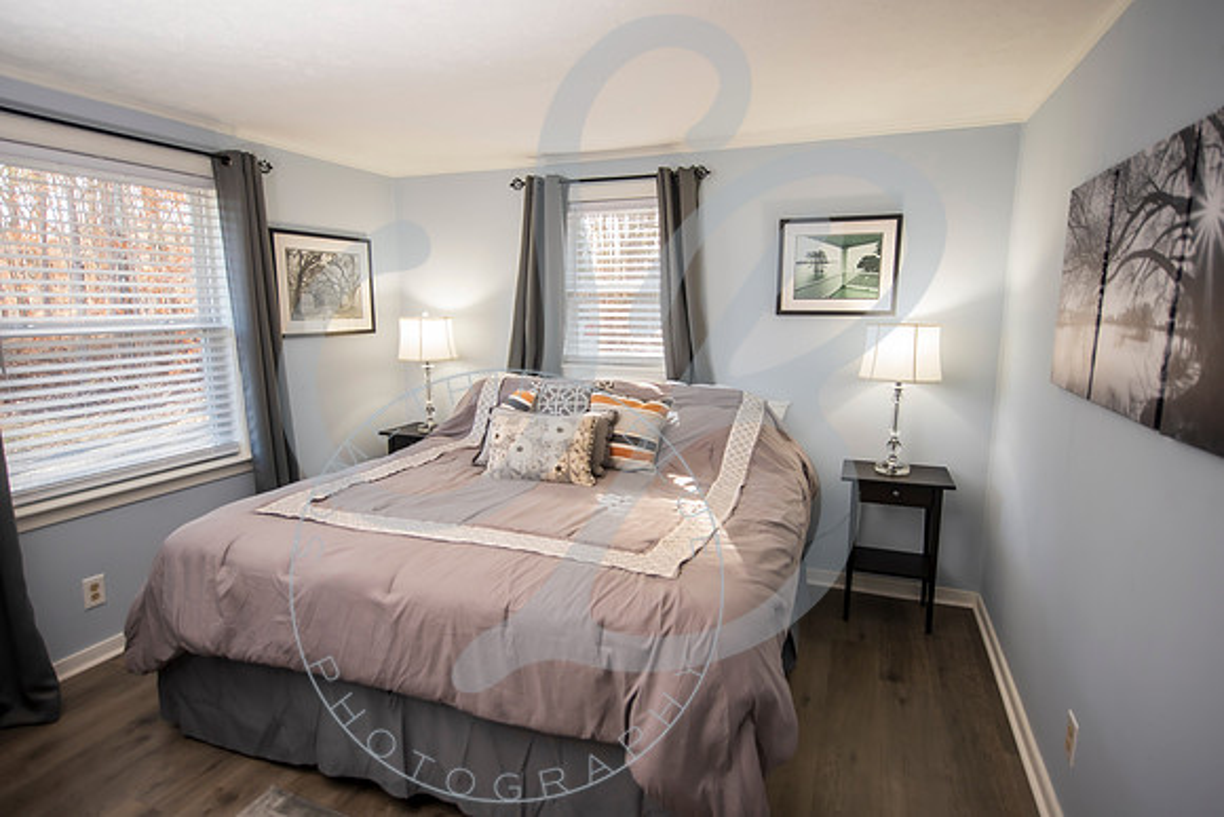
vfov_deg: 67.0
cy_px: 408
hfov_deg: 89.6
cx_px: 614
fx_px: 616
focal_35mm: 18
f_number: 2.8
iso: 400
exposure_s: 1/200
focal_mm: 18
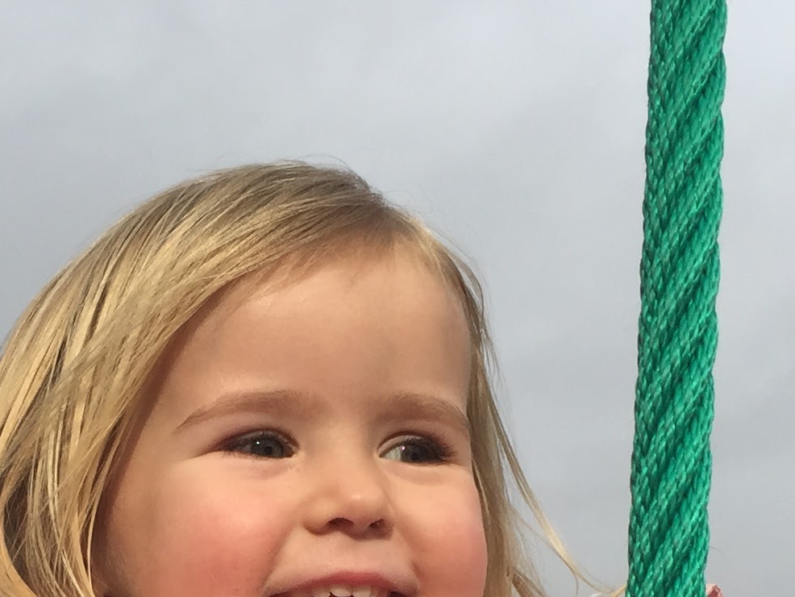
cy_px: 836
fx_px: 2205
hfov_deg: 20.3
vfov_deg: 14.6
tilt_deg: +22.2
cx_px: 208
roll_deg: -0.3
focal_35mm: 96
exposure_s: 1/732
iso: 32
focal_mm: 4.15
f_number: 2.2
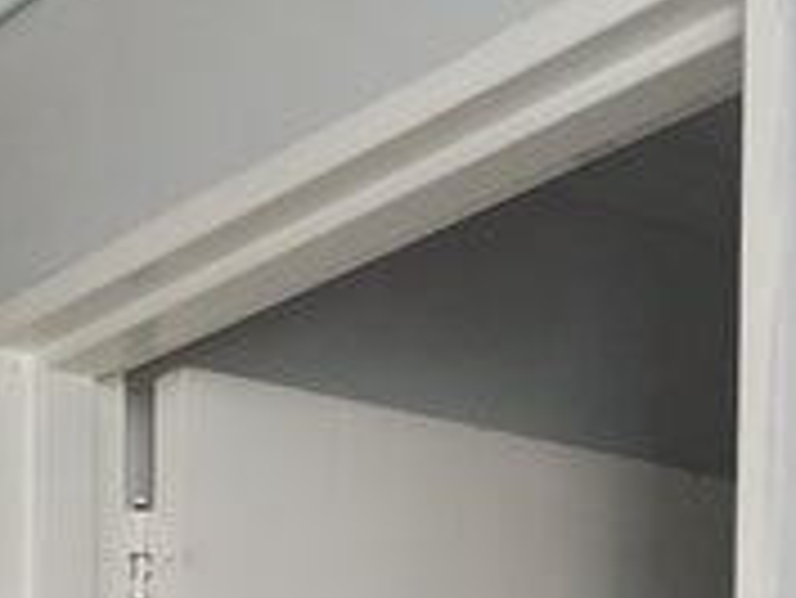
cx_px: 115
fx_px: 3222
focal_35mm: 140
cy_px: 1367
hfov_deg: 14.0
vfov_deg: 9.6
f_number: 1.8
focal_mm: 4.75
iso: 788
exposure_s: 1/30.8
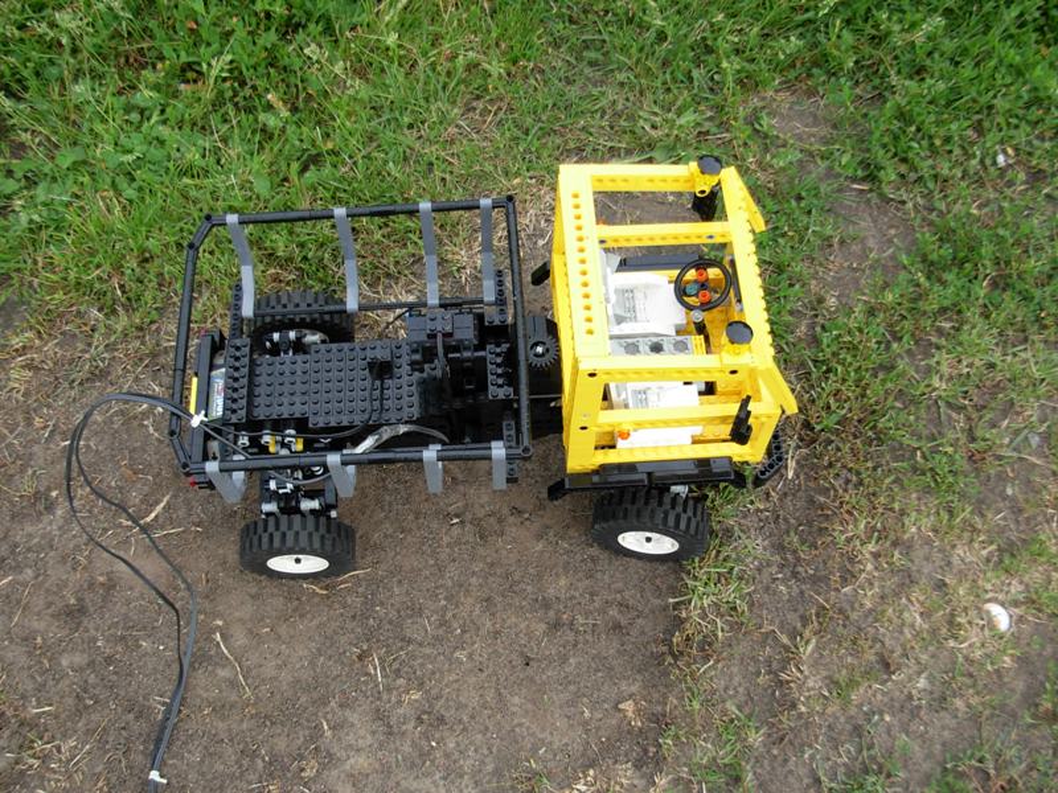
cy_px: 396
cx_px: 529
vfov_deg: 37.7
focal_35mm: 38
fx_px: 1161
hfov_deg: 49.0
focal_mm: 6.3
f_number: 2.9
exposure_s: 1/443
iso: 79
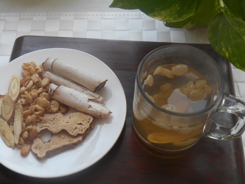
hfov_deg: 36.2
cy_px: 92
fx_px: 375
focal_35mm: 53
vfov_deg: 27.5
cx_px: 122
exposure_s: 1/40
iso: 80
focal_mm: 9.5
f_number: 4.2
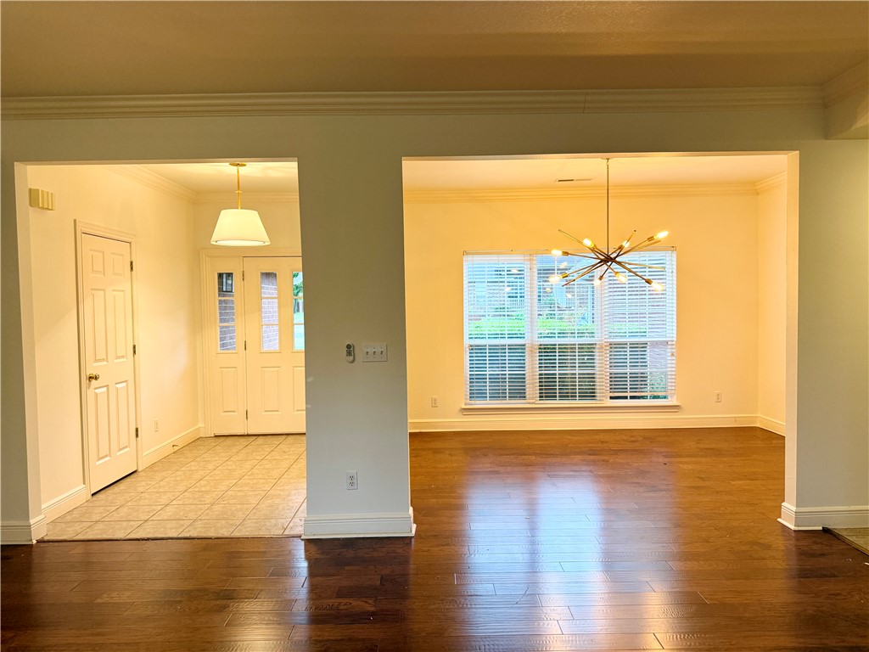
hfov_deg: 71.6
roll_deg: +1.0
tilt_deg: -0.8
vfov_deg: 56.8
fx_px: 602
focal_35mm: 24
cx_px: 434
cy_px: 326
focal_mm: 6.76
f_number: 1.78
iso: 200
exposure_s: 1/120
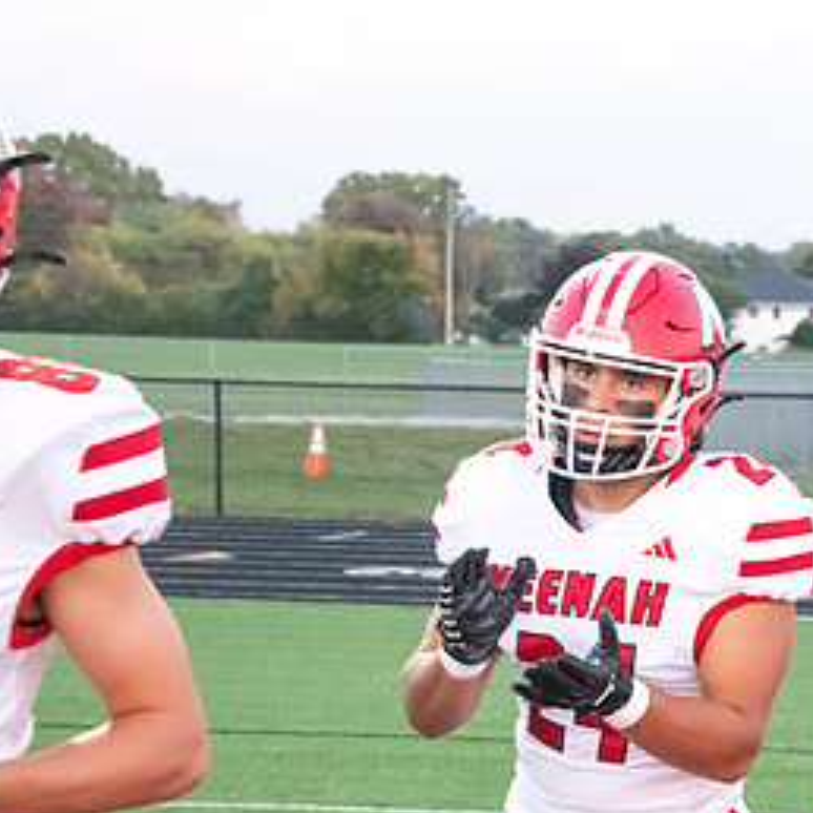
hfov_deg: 12.8
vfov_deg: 13.0
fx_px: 3561
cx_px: 854
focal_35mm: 134
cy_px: 600
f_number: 7.1
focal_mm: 70
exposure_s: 1/640
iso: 10000
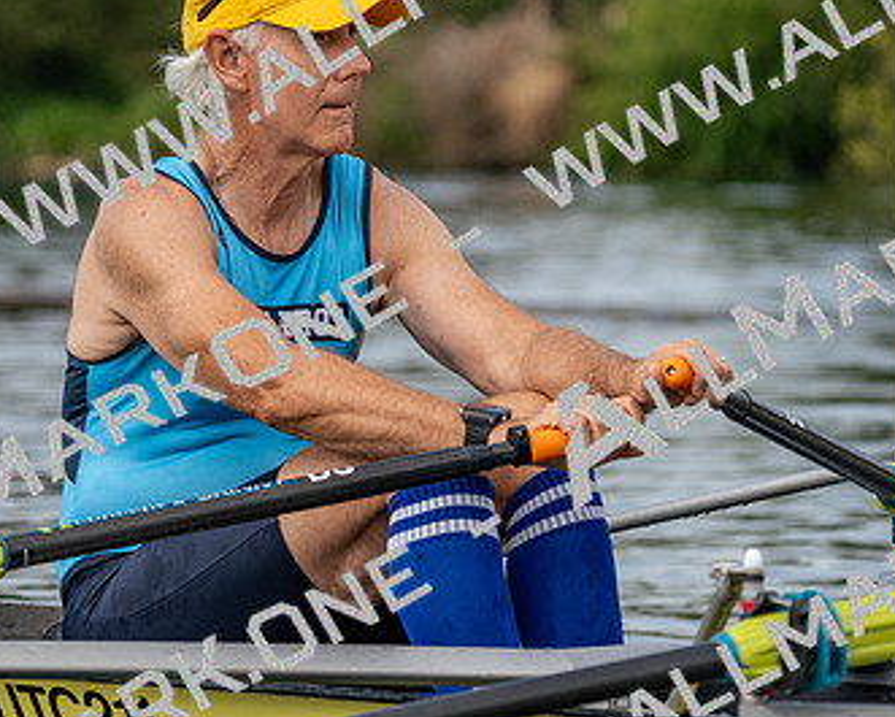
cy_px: 253
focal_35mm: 329
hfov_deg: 5.9
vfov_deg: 4.7
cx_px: 327
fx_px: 8717
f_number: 5.6
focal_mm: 200
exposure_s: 1/1600
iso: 400
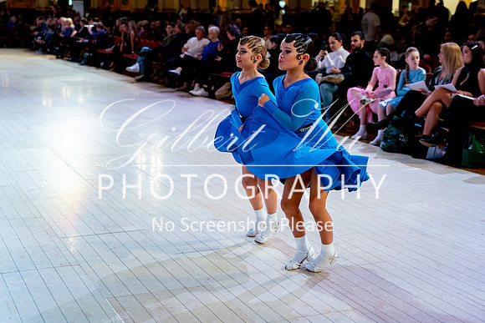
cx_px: 242
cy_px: 144
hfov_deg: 35.0
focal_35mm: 57
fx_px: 768
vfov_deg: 23.8
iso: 3200
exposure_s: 1/500
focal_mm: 45
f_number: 2.8
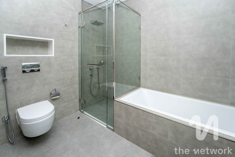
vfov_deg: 81.2
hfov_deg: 104.3
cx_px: 118
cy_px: 78
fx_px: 91
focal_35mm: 14
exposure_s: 1/100
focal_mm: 14
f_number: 8
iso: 250
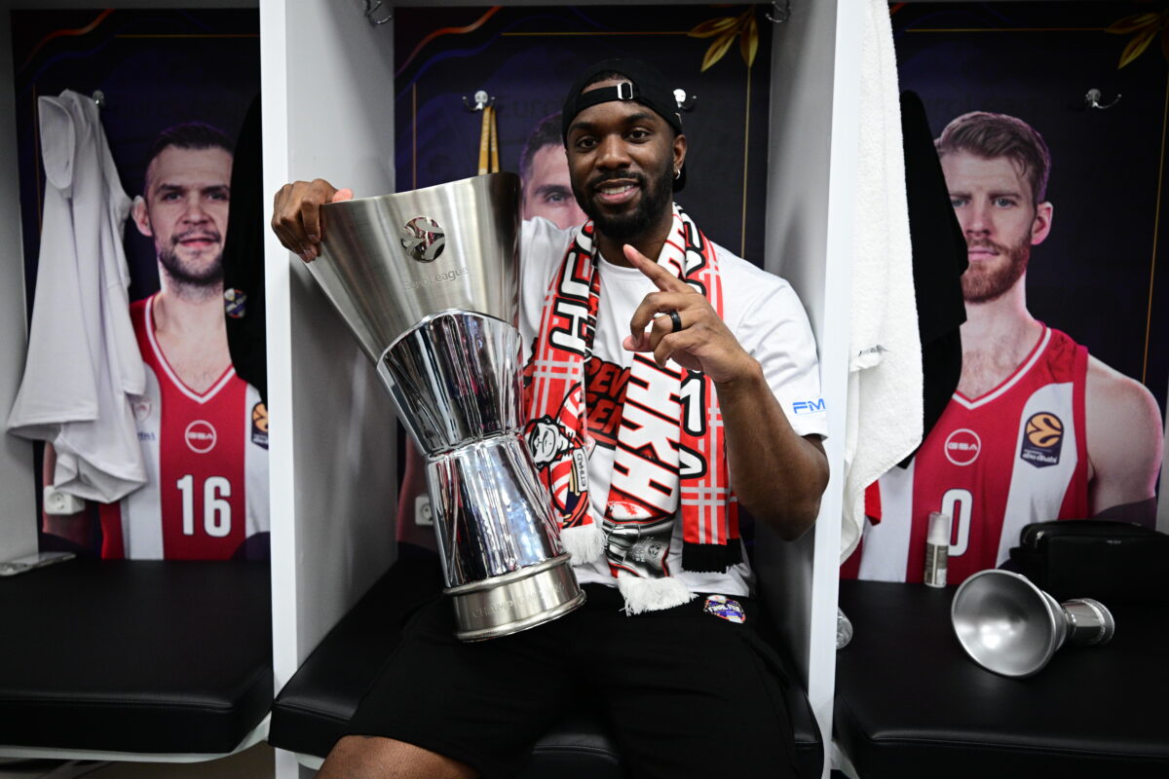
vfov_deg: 55.1
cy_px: 390
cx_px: 584
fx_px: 747
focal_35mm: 23
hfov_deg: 76.1
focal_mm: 23
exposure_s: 1/400
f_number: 2.8
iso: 2500
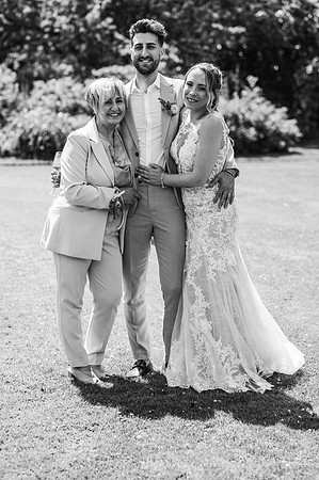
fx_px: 1132
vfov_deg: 23.9
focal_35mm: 85
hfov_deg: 16.0
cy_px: 240
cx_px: 160
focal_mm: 85
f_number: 3.2
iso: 100
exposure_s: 1/1600
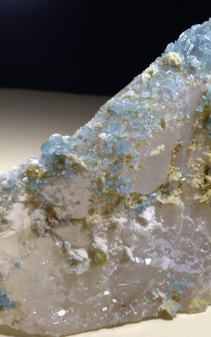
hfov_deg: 34.4
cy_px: 168
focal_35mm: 37
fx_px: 340
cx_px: 108
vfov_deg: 52.7
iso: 122
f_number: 2
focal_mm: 3.54
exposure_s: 1/60
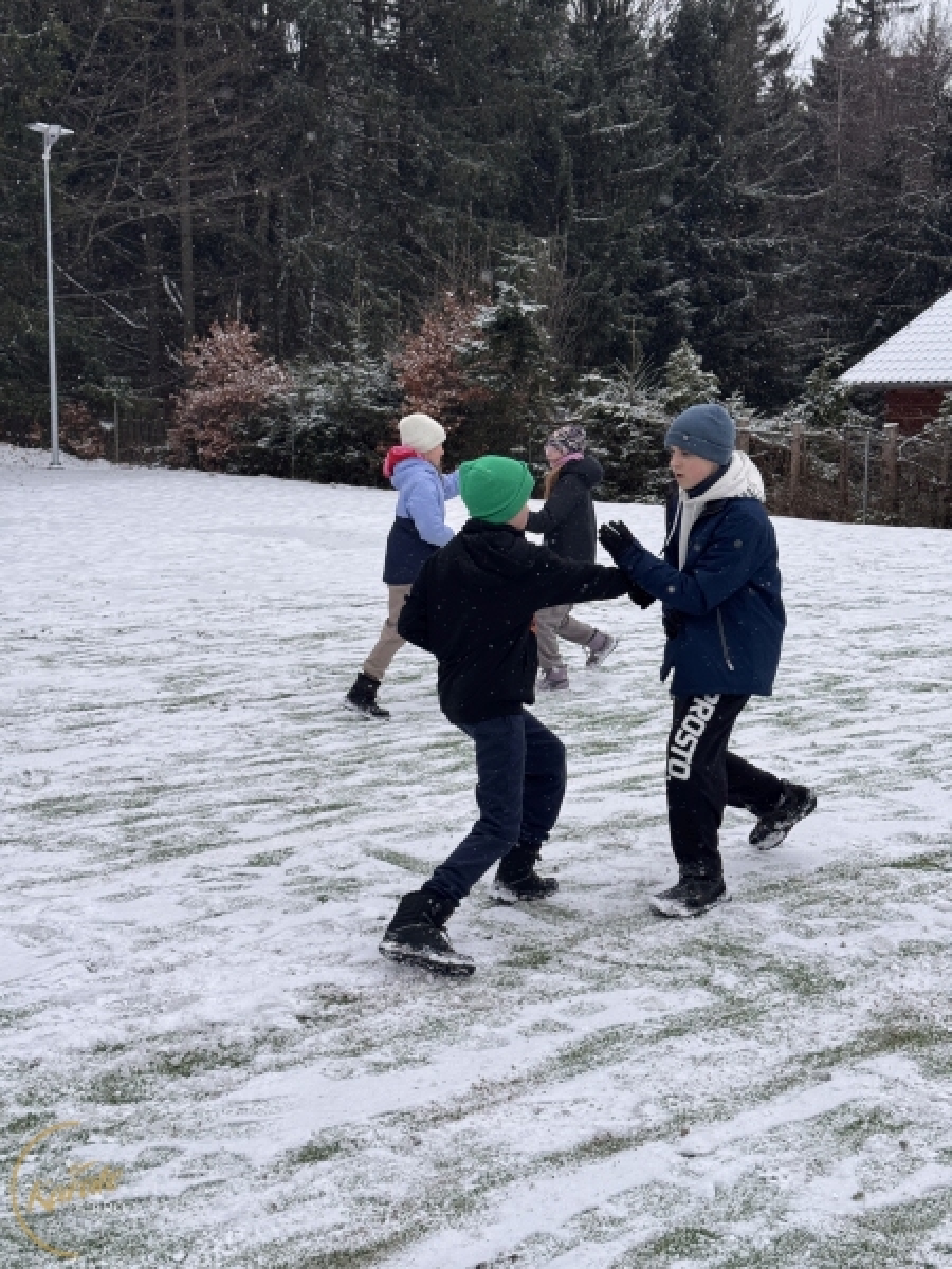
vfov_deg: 39.7
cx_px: 476
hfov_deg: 30.3
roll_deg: -0.4
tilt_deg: -8.4
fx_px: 1760
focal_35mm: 48
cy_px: 634
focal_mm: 6.76
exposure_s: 1/843
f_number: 1.78
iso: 64
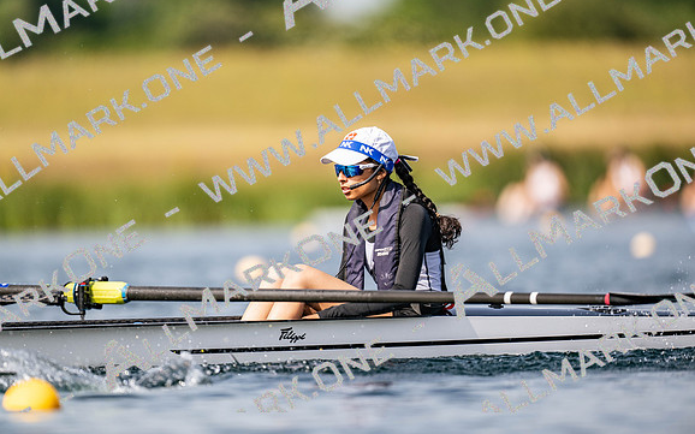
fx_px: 11628
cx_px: 348
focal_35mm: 614
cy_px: 206
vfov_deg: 2.1
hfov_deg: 3.4
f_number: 4
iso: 160
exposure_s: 1/2500
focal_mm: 600
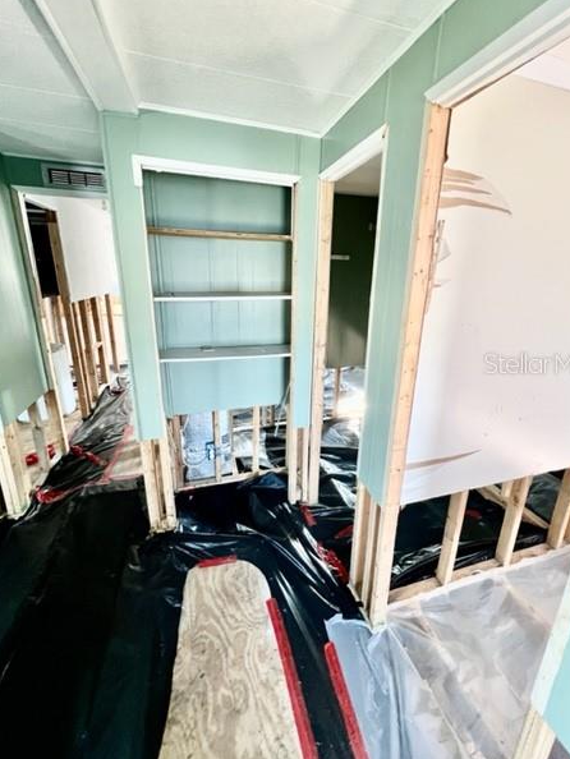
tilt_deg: -15.7
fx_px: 307
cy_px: 363
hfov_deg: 85.7
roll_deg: -1.4
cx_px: 298
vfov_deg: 102.0
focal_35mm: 14
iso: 250
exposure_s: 1/63
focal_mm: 1.57
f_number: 1.8
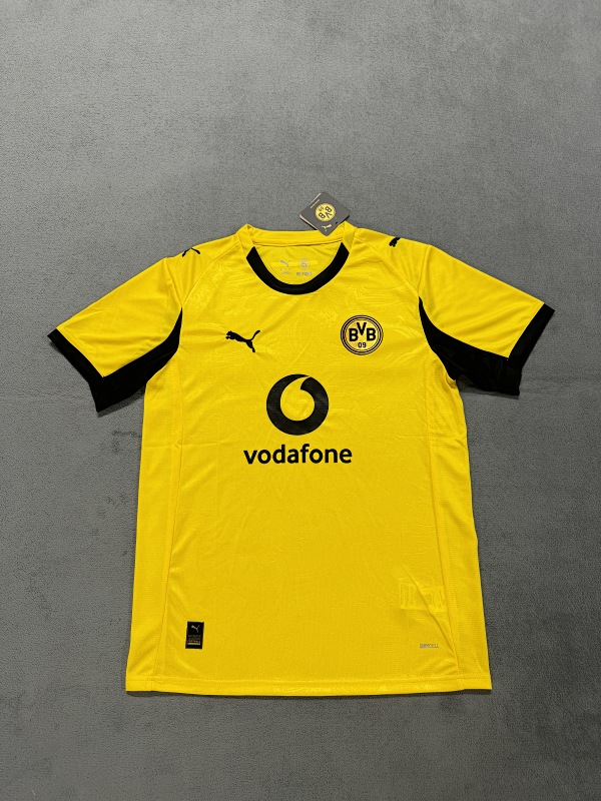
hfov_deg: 56.8
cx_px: 300
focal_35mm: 24
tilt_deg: -75.2
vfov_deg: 71.6
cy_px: 400
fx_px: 556
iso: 125
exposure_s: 1/50
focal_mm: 6.76
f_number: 1.78
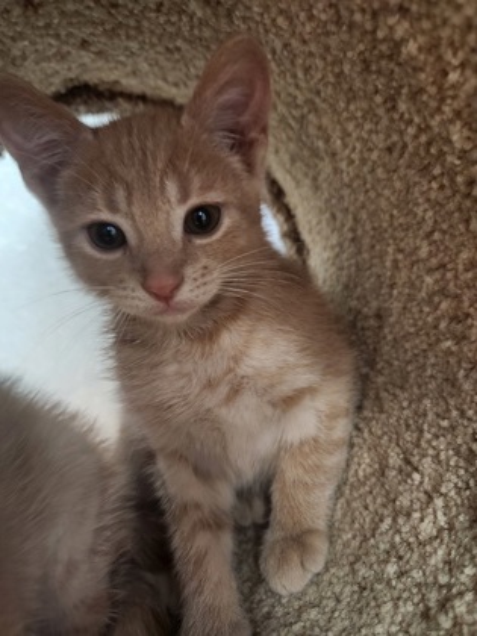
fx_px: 423
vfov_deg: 73.9
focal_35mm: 23
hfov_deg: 58.9
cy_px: 318
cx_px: 238
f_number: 1.8
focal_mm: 5.4
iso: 800
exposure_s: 1/24
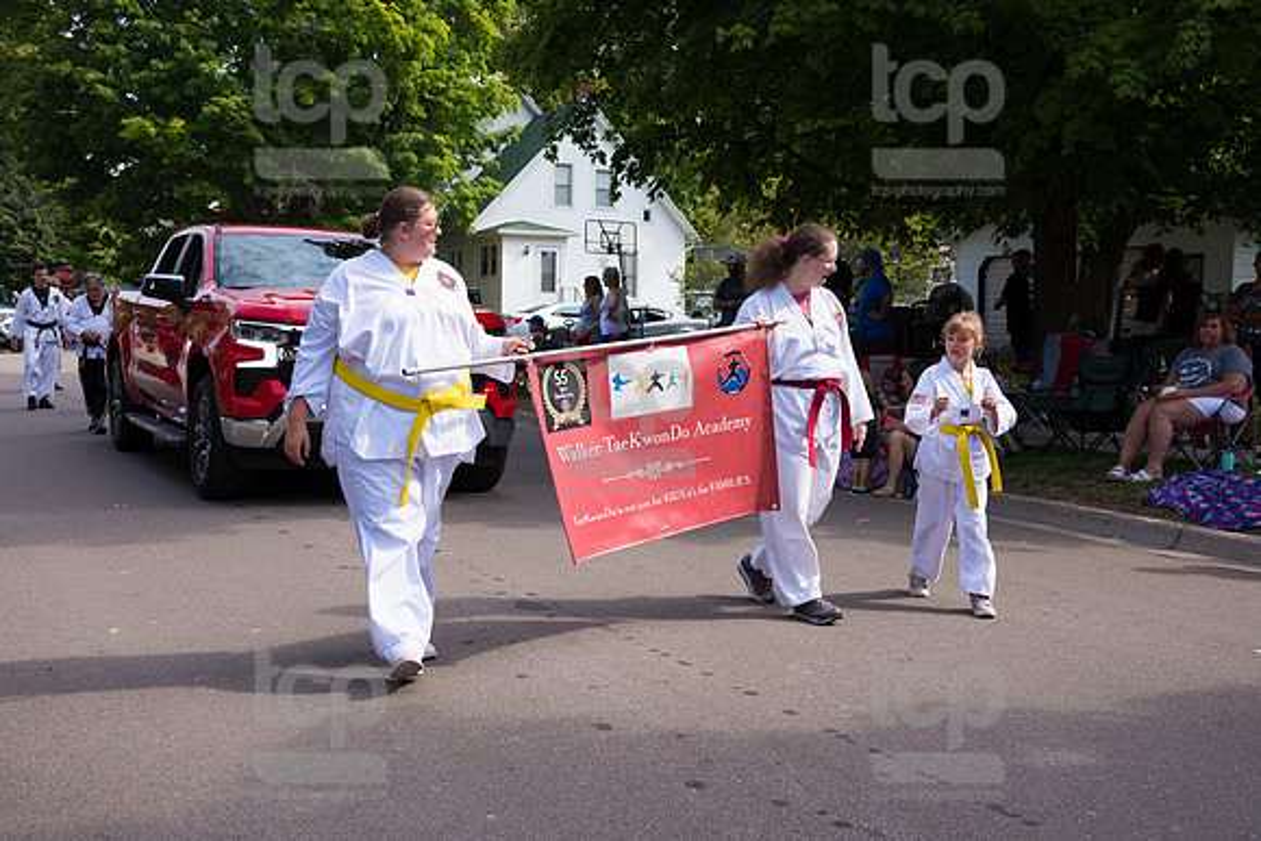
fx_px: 1542
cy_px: 420
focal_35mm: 44
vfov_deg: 30.5
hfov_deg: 44.5
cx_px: 630
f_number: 6.3
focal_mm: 44
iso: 180
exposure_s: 1/500
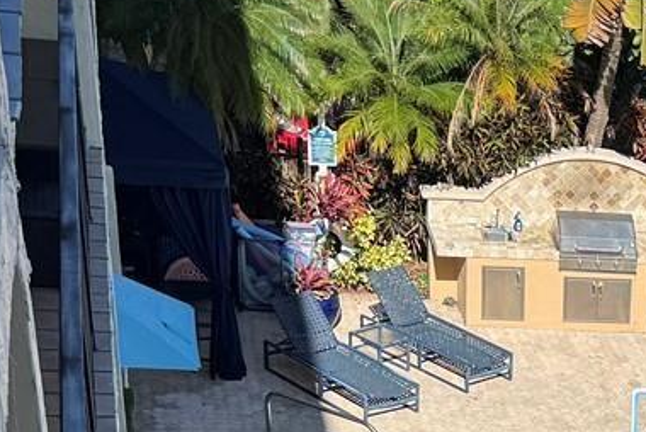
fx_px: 1886
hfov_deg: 17.0
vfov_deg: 12.0
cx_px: 1051
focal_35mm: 105
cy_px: 777
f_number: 1.78
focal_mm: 6.76
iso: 80
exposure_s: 1/2833
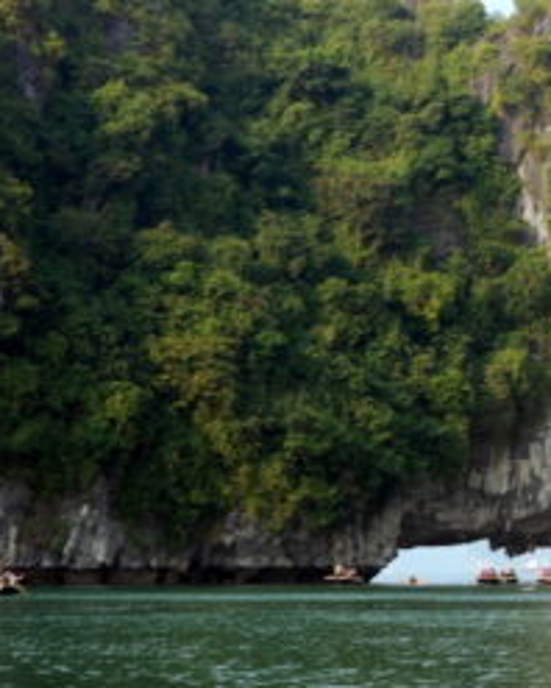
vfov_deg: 11.3
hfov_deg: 9.0
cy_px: 422
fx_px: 3481
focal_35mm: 171
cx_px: 557
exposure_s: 1/40
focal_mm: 60
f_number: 11
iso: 100
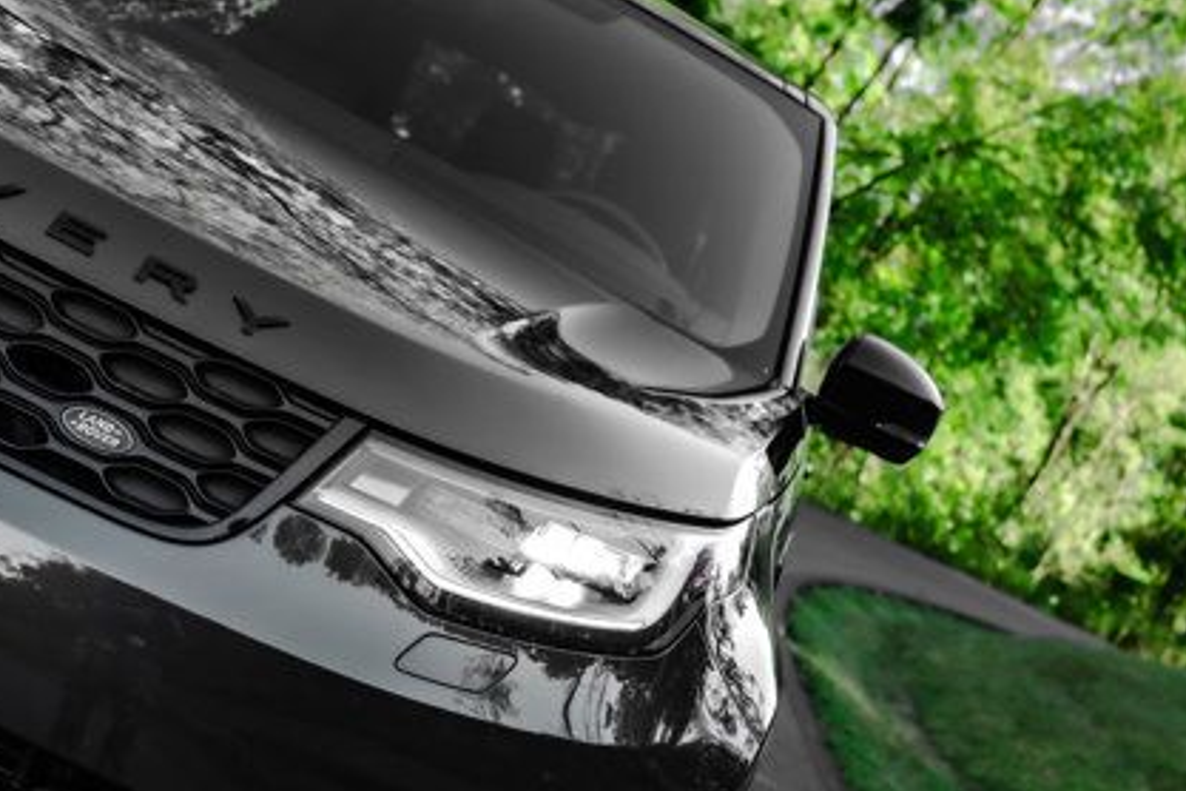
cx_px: 663
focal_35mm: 69
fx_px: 2273
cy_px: 602
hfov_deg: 29.2
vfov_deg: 19.6
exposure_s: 1/400
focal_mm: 45
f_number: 5
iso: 640
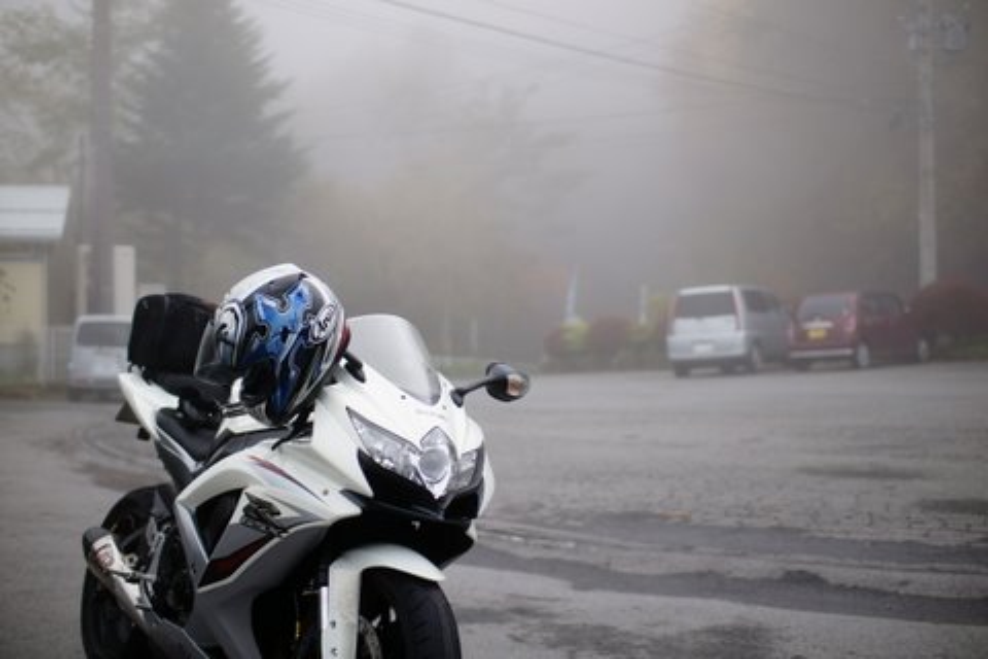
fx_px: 1235
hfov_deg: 43.6
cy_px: 330
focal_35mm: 45
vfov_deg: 29.9
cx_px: 494
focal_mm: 30
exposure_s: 1/1600
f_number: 1.4
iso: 200
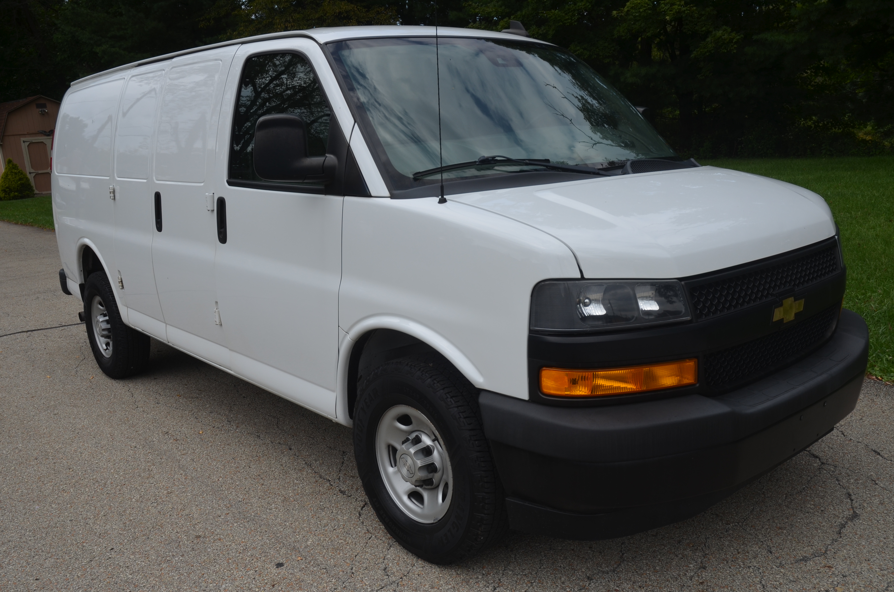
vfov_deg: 39.8
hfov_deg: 57.3
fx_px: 818
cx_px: 447
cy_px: 296
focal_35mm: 33
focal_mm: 22
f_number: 8
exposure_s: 1/250
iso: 140
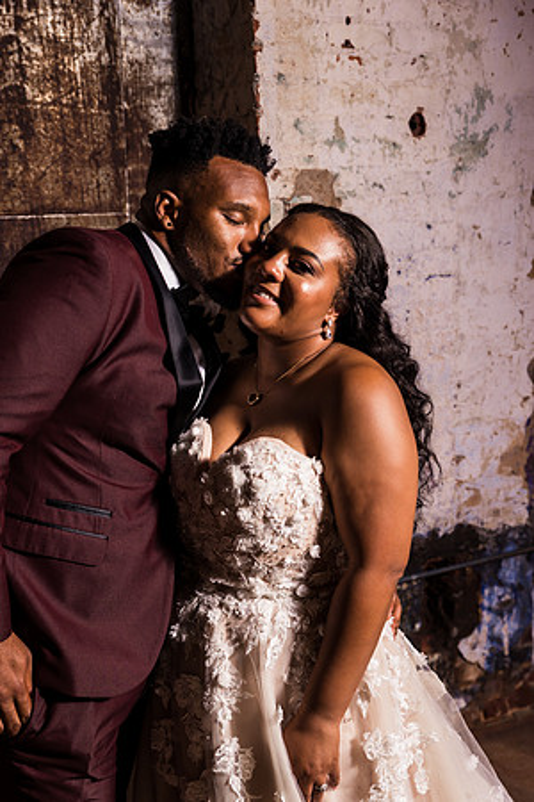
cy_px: 401
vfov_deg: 41.1
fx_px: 1068
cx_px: 267
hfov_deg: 28.1
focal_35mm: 48
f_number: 4
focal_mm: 48
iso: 160
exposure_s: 1/30
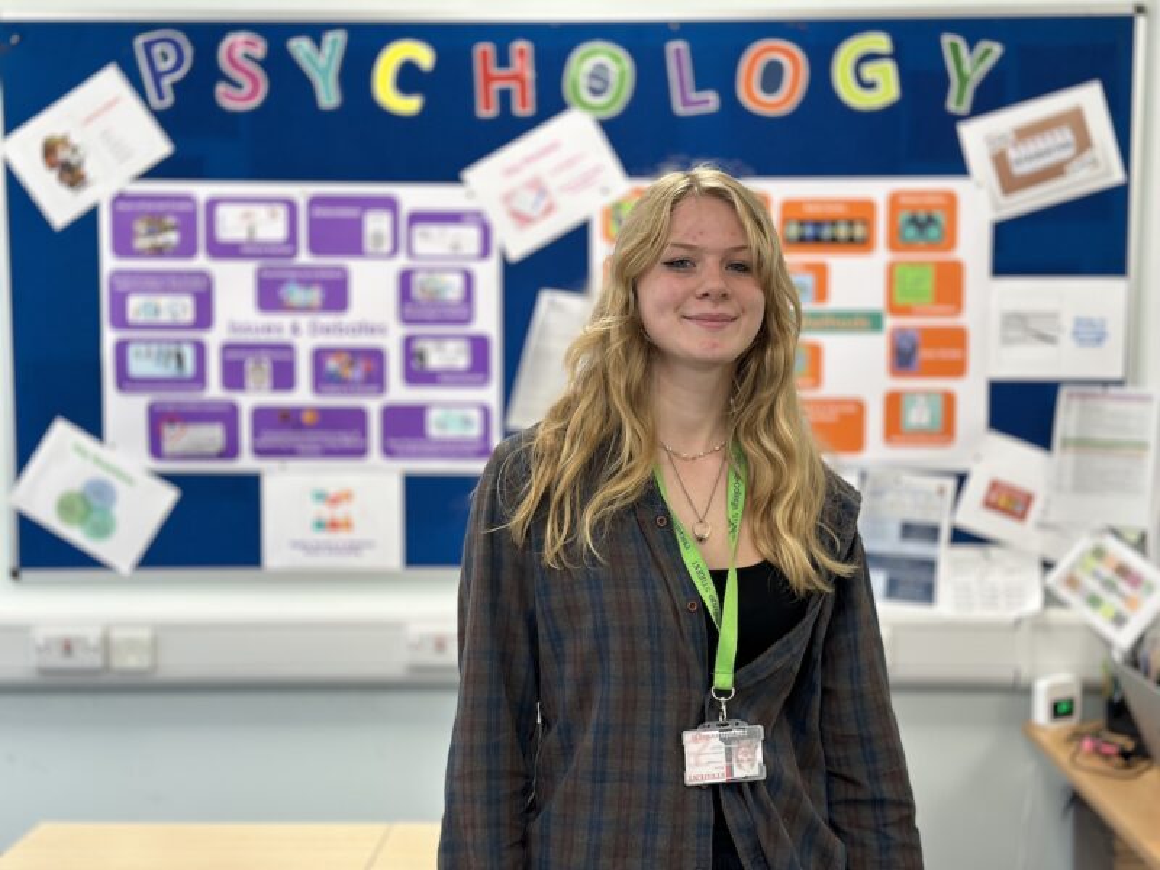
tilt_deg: -4.8
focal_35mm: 48
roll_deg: +0.0
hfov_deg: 39.7
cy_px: 435
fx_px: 1609
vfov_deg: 30.3
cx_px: 580
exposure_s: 1/100
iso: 125
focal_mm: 6.86
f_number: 1.78
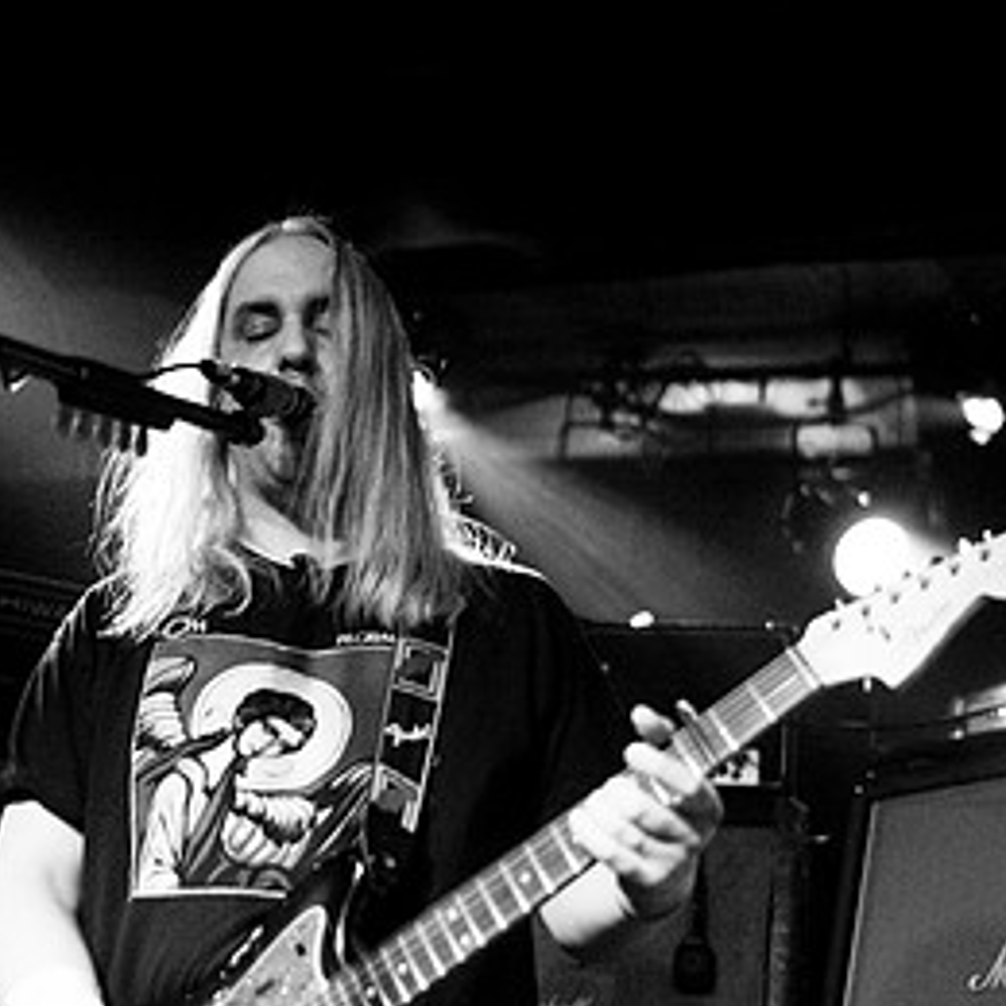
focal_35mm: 66
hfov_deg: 26.1
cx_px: 501
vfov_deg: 25.8
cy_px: 735
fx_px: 2170
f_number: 1.8
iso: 1000
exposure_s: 1/40
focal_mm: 30
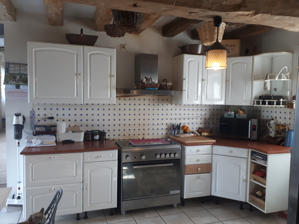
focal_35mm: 27
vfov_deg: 51.4
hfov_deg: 65.3
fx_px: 233
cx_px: 150
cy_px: 112
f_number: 1.9
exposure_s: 1/33
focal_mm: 3.6
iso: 200
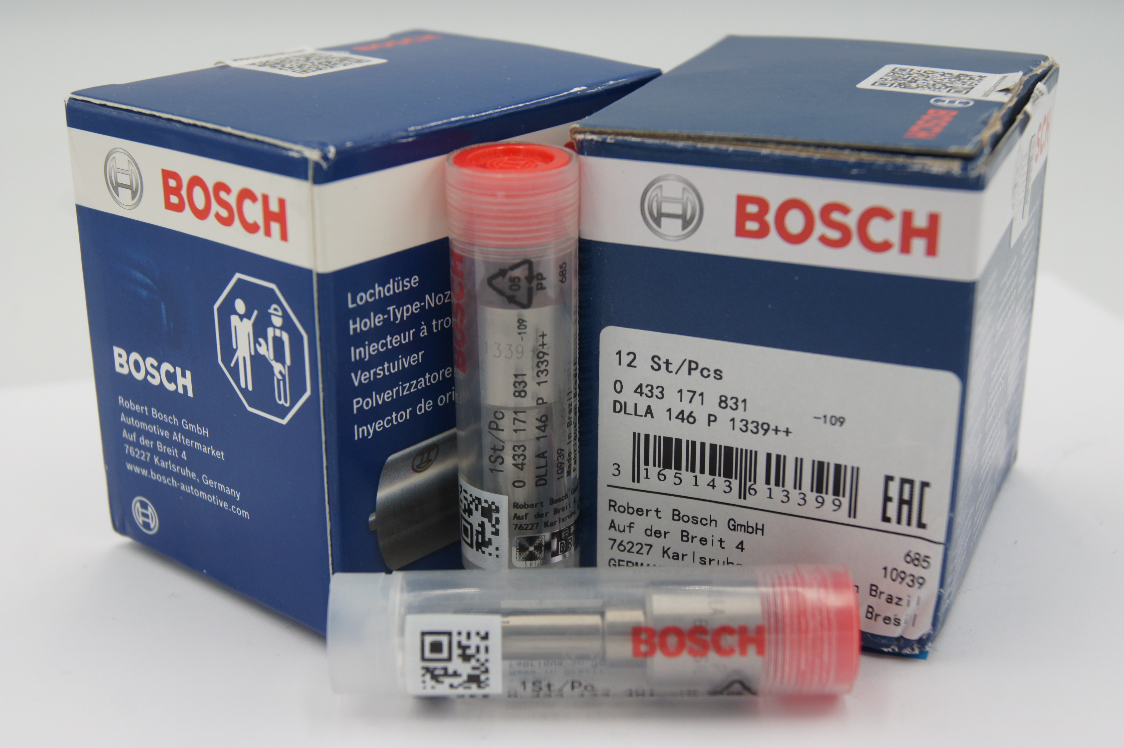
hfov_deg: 37.9
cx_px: 562
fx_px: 1638
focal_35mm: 52
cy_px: 374
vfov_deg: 25.7
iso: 200
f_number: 5.6
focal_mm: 35
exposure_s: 1/125
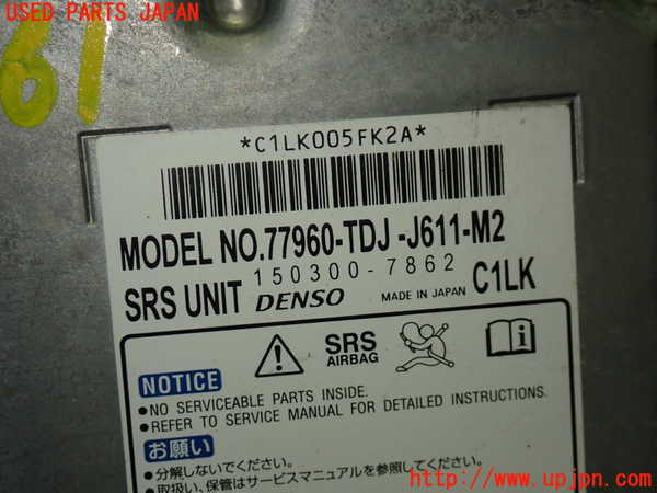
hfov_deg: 35.5
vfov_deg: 27.0
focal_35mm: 54
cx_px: 328
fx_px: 1025
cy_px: 246
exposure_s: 1/100
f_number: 3.3
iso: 160
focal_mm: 9.65
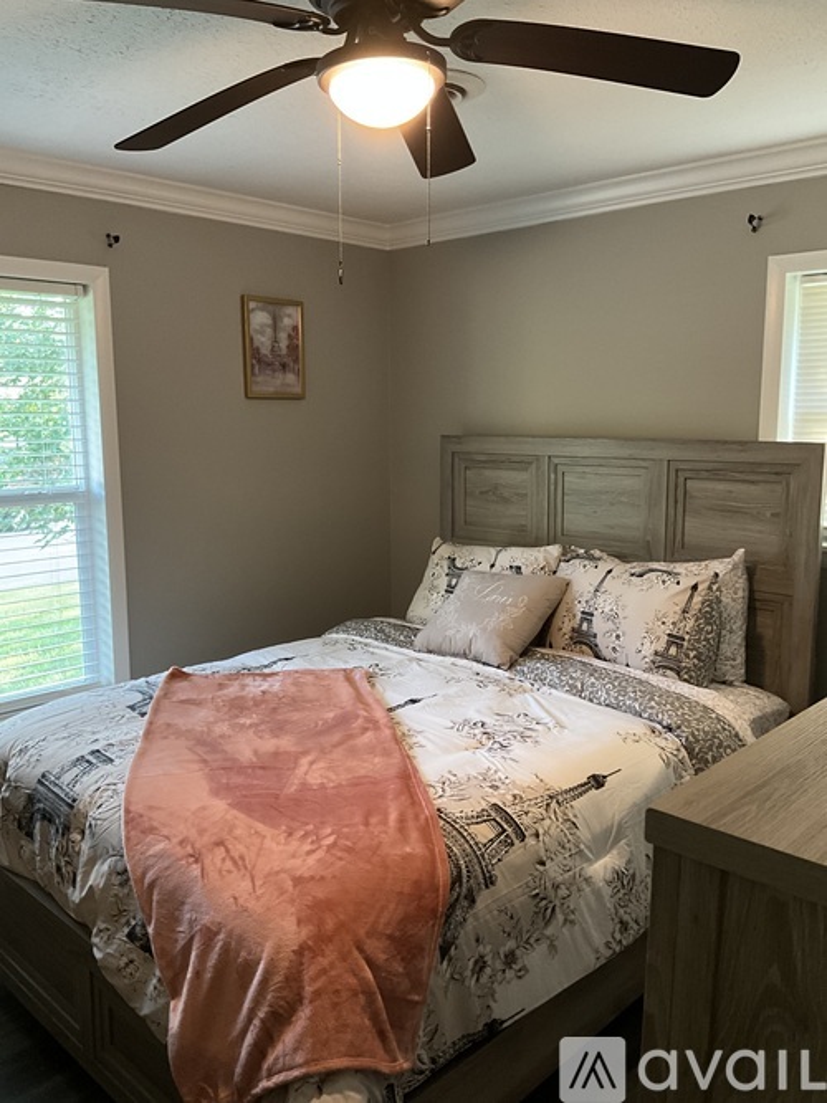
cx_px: 414
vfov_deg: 61.7
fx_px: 924
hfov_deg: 48.2
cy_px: 552
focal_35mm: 29
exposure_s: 1/40
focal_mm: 3
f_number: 1.8
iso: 200
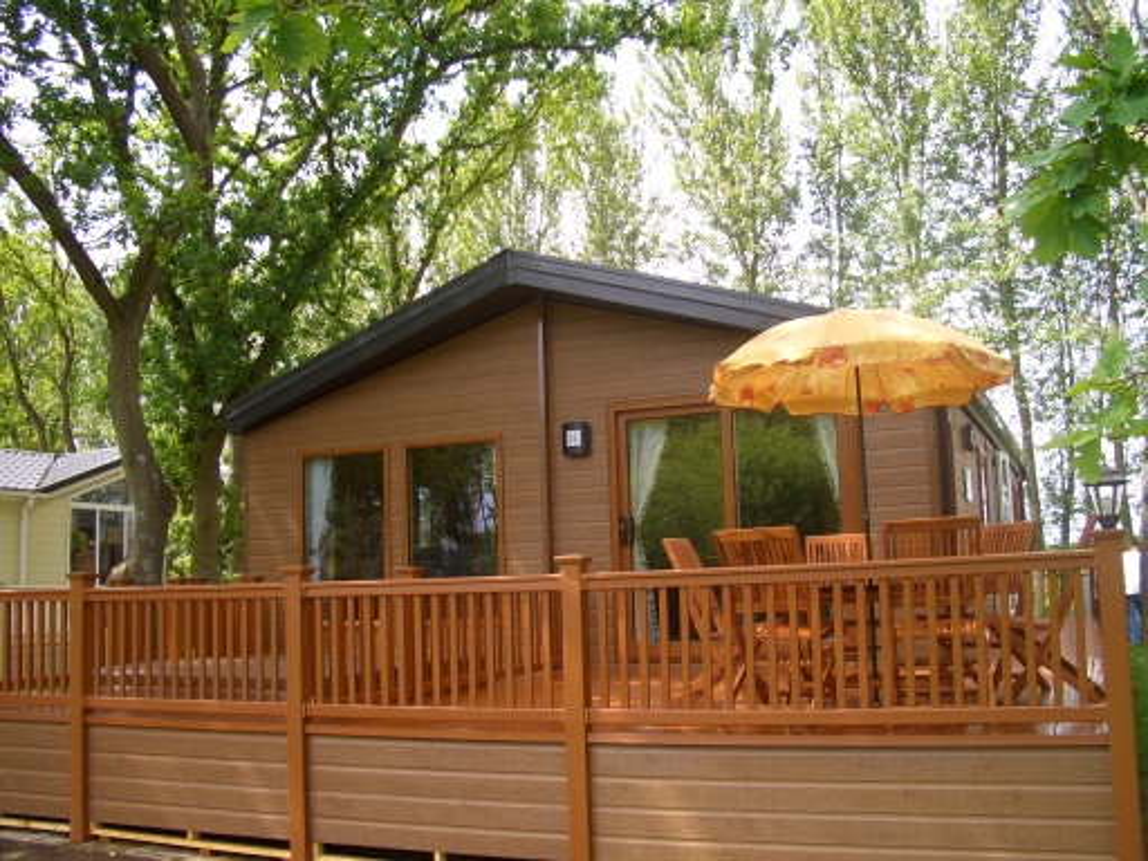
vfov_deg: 40.7
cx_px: 574
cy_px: 430
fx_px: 1161
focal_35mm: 35
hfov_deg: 52.6
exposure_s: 1/100
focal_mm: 5.8
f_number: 4.3
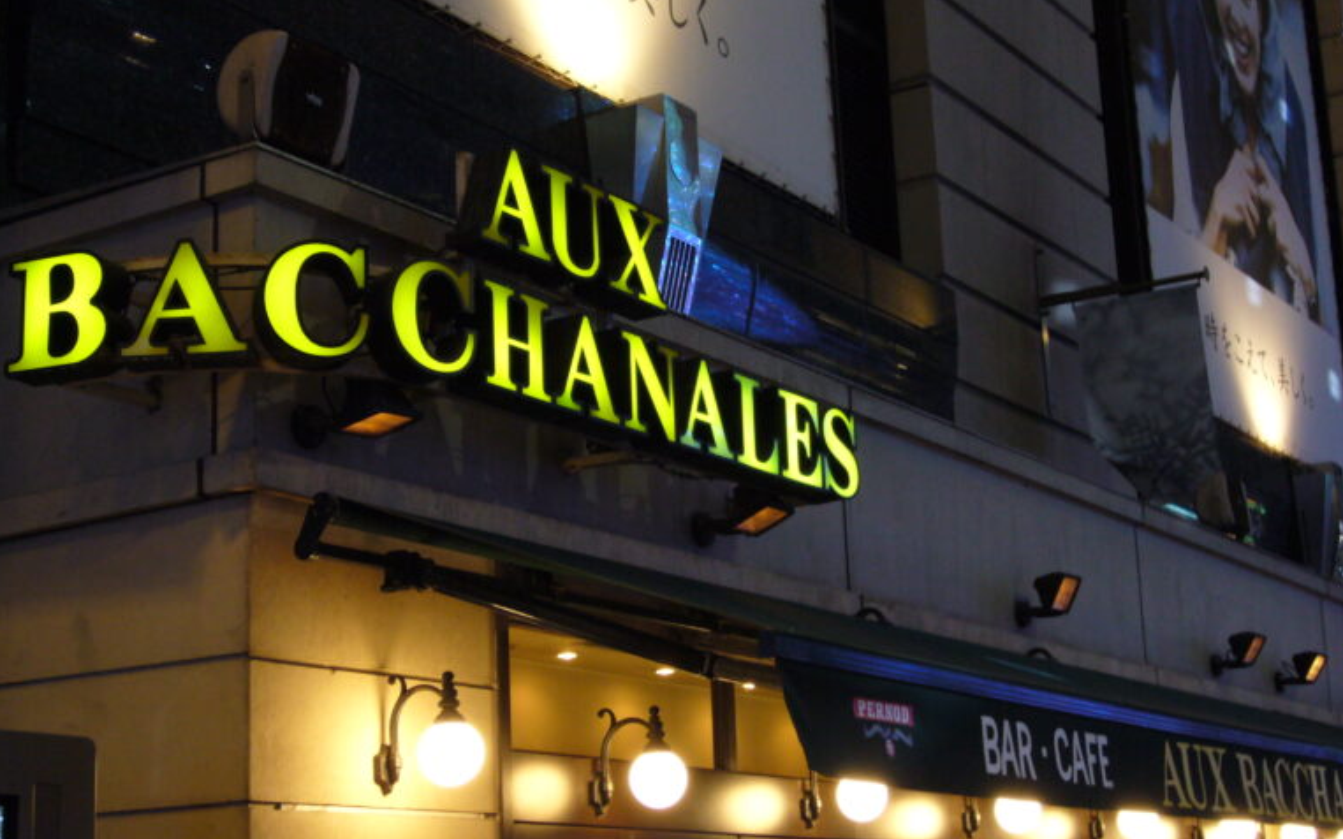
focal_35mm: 64
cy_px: 433
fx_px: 2343
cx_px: 671
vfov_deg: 20.3
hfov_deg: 32.0
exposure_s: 1/8
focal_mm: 9.9
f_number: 3.6
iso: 200
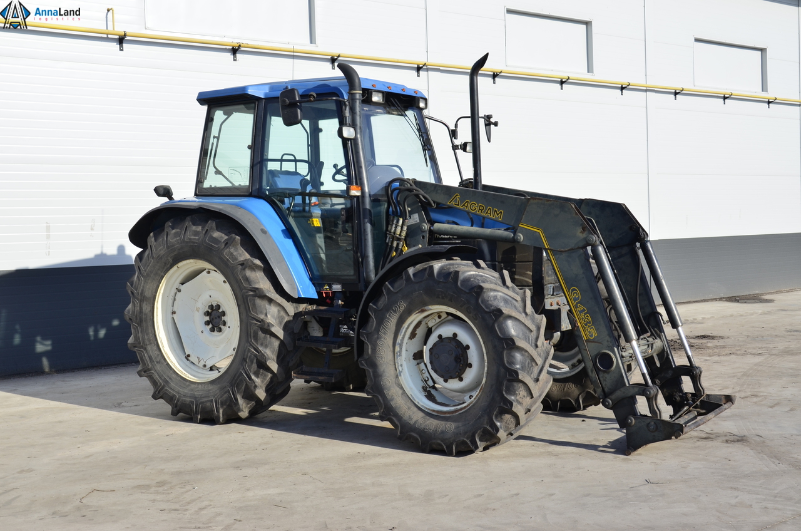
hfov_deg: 49.6
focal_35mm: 39
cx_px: 400
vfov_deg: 34.1
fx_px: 866
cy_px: 266
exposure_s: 1/200
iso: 125
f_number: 10
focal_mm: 26
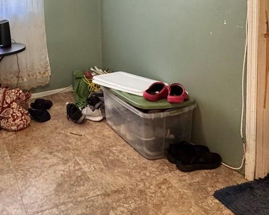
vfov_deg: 36.9
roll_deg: +3.1
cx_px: 73
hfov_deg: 46.5
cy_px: 25
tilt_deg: -7.5
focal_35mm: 38
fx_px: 303
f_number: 2.2
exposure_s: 1/60
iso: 400
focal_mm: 2.22
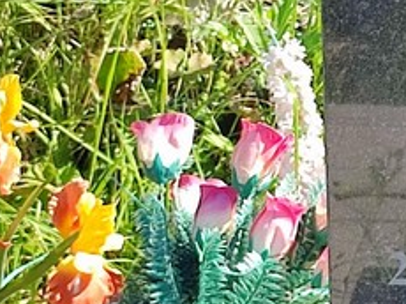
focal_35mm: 87
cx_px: 590
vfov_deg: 16.6
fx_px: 1019
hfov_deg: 19.8
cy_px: 7
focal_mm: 6.04
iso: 50
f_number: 1.9
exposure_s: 1/249
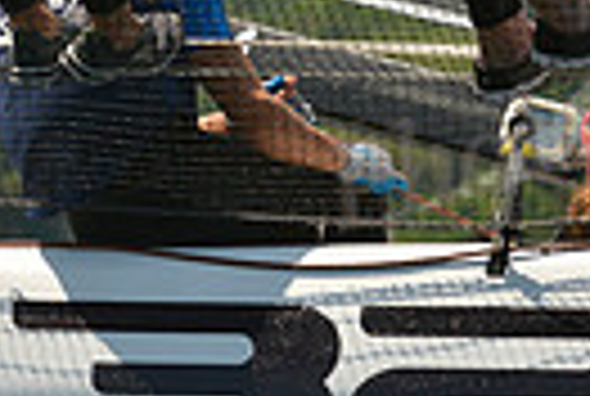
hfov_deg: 2.3
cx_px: 99
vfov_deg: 1.6
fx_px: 14504
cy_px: -56
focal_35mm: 883
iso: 280
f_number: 7.1
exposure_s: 1/1250
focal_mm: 200
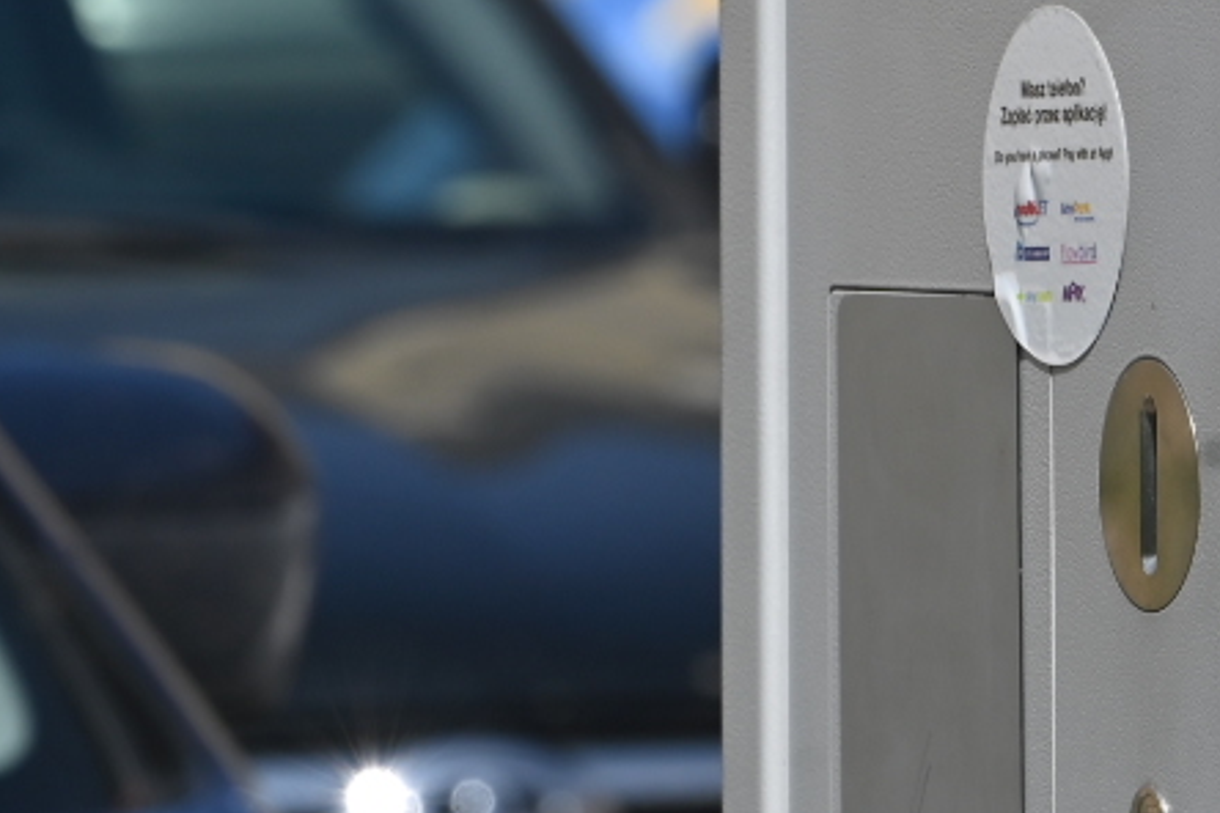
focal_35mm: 657
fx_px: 22263
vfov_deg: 2.1
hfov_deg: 3.1
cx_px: 1415
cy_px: -102
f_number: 11
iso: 100
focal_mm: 180
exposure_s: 1/400
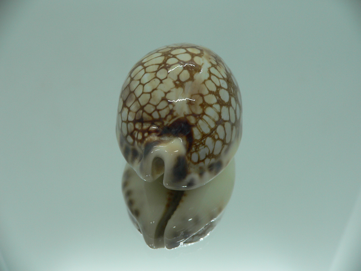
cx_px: 180
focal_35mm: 35
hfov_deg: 52.6
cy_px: 136
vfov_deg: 40.7
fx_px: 365
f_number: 2.8
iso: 80
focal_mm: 4.6
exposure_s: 1/60
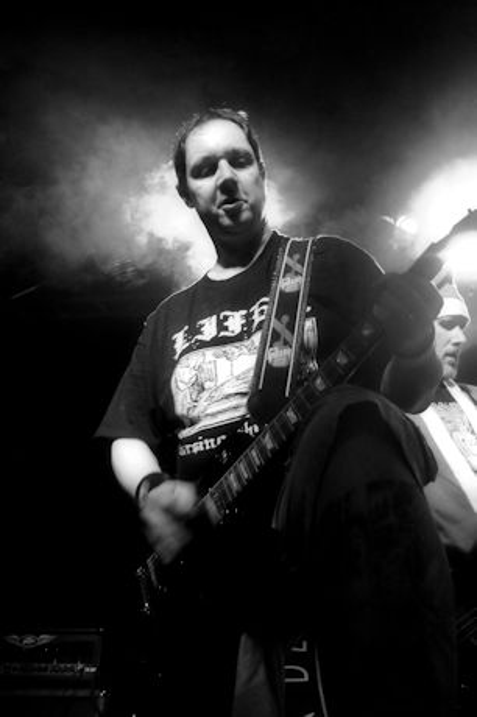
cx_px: 238
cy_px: 358
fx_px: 717
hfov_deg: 36.8
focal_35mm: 36
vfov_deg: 53.2
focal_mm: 24
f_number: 4
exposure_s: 1/40
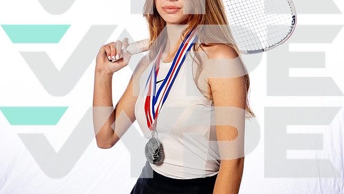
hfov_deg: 30.1
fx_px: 639
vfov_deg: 17.2
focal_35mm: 70
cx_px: 172
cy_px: 61
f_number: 8
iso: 250
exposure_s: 1/250
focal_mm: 55
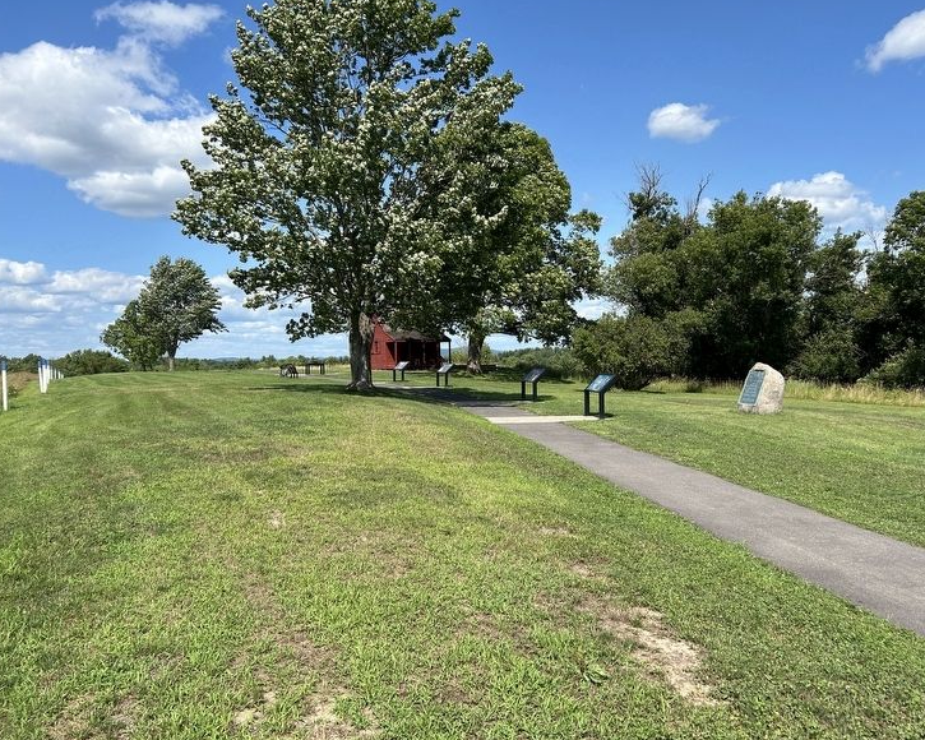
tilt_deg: -0.7
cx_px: 498
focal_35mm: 28
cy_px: 369
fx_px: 767
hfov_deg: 62.1
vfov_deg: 51.5
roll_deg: +0.9
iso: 50
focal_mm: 5.7
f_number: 1.5
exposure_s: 1/3704
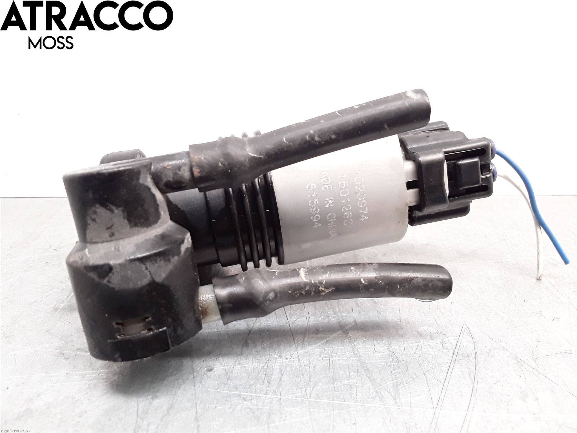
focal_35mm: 28
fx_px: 467
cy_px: 216
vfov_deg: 49.7
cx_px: 288
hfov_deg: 63.4
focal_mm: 2.91
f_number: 1.9
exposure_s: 1/50
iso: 125
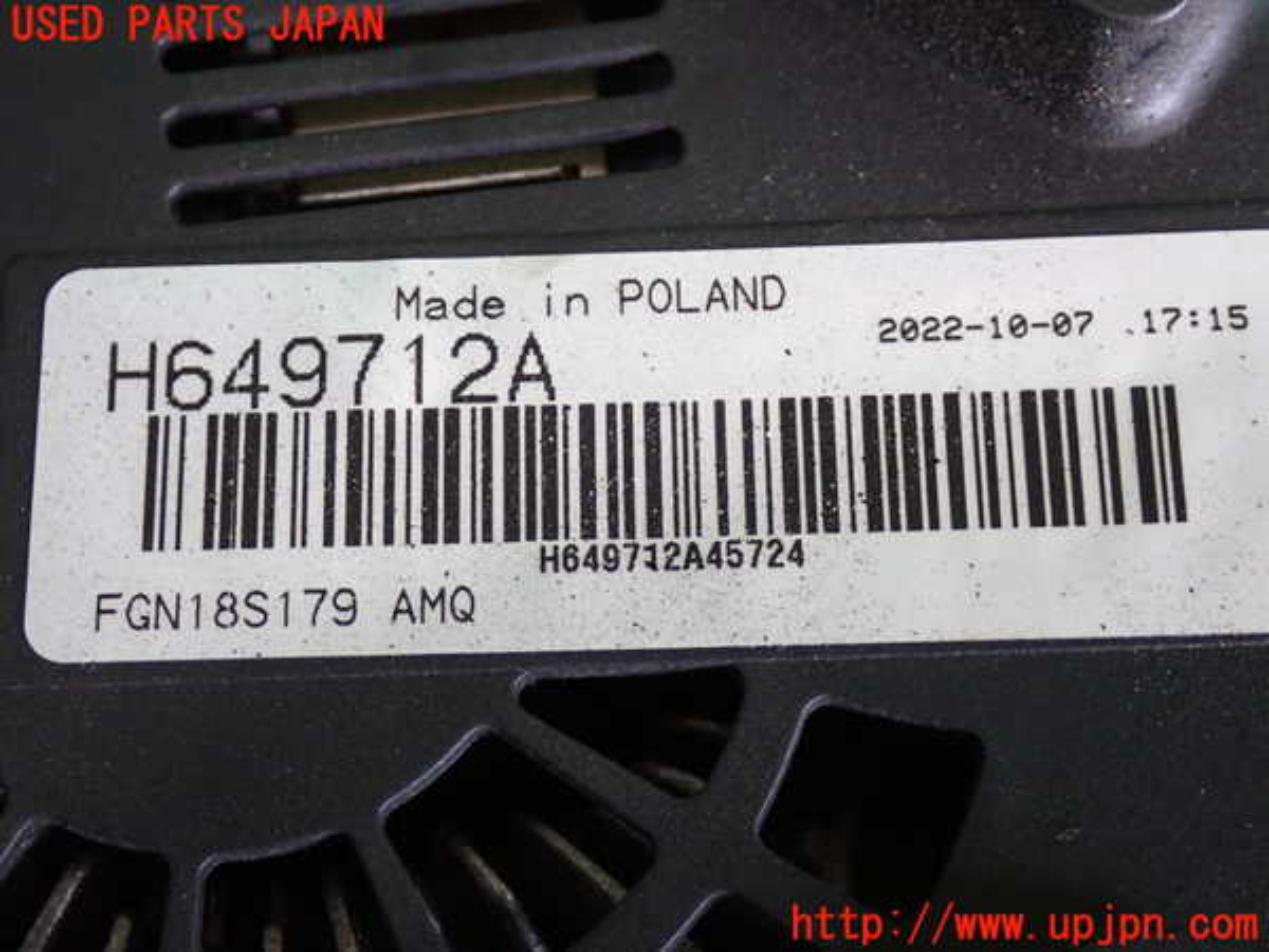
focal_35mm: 77
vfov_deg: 19.1
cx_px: 634
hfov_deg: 25.3
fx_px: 2823
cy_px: 476
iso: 800
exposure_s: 1/40
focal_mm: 13.65
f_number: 4.1
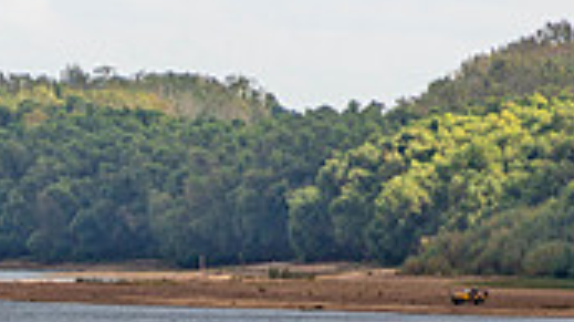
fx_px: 19269
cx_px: -29
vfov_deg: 1.0
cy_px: 528
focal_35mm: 1267
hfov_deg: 1.7
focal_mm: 300
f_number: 8
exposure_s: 1/250
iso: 64
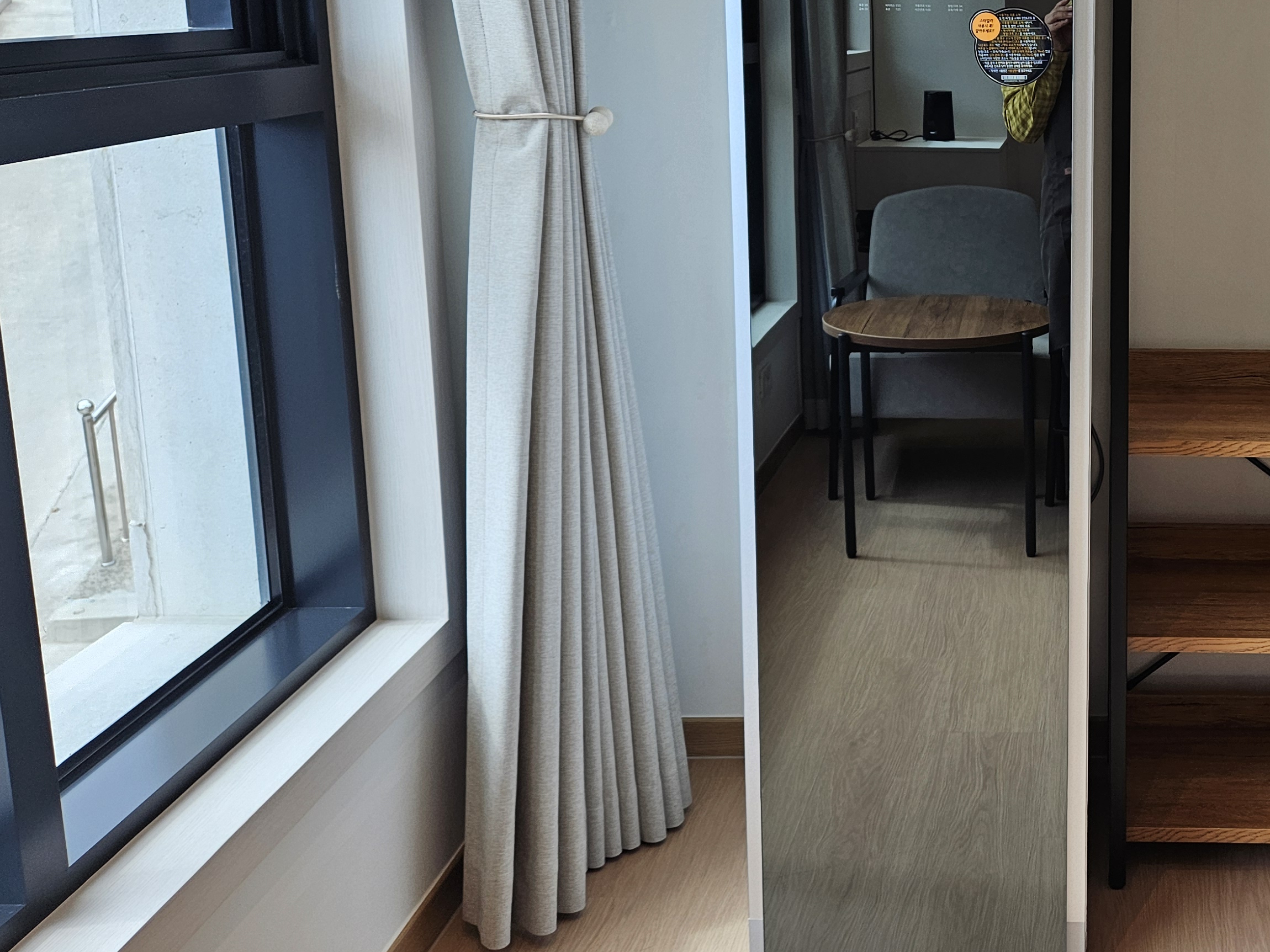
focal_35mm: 40
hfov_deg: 43.6
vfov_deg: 35.0
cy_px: 214
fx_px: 1468
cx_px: 1087
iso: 40
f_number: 1.8
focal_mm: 5.4
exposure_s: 1/180
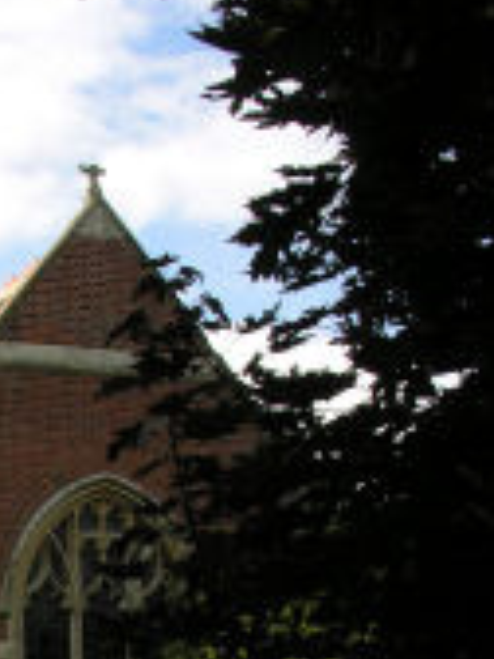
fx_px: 2245
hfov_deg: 12.2
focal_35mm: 118
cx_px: -159
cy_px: 714
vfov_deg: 16.2
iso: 50
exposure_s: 1/163
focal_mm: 11
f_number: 5.8
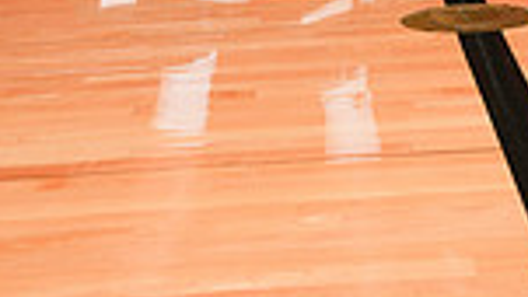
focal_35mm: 122
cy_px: -419
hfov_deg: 17.6
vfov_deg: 9.0
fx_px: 1708
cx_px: 318
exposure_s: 1/200
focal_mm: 39
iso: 250
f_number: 6.3
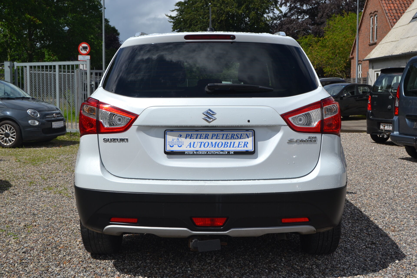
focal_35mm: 46
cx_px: 208
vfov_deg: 28.9
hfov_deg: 42.3
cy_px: 139
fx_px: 539
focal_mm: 31
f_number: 10
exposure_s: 1/400
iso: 100
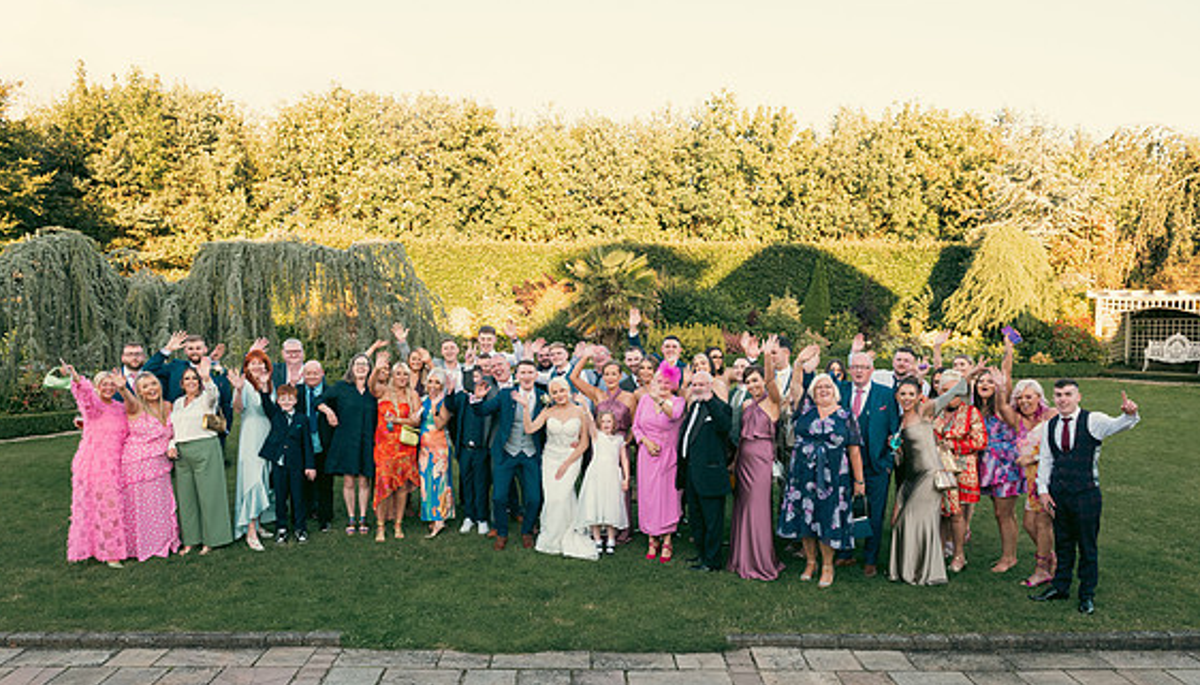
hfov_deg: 71.7
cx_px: 588
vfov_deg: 44.7
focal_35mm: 26
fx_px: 830
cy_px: 396
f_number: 6.3
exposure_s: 1/160
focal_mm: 24
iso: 400
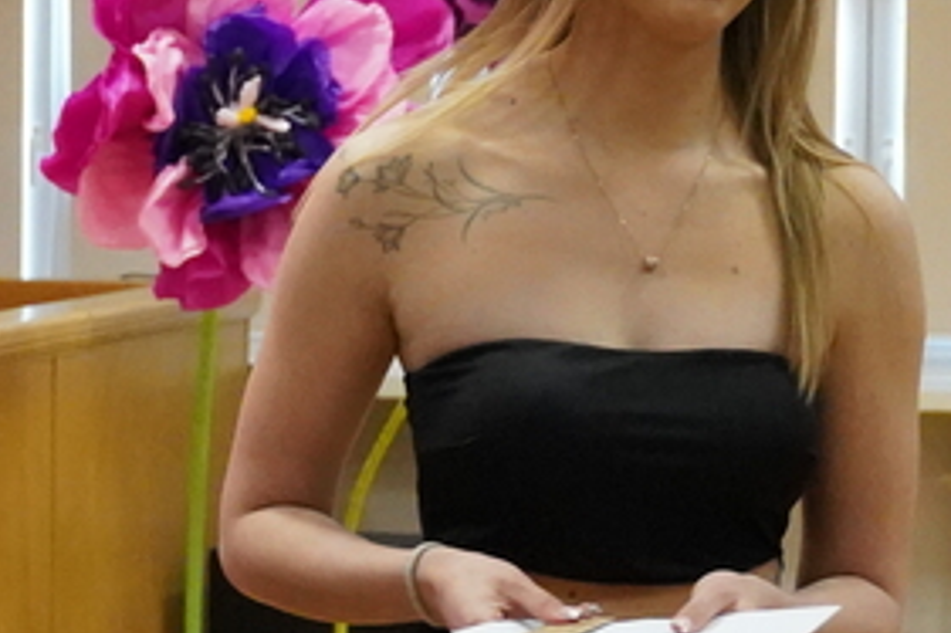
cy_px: 278
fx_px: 4884
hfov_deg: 11.1
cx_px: 266
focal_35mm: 185
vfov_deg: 7.4
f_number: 5
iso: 12800
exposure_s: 1/320
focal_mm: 42
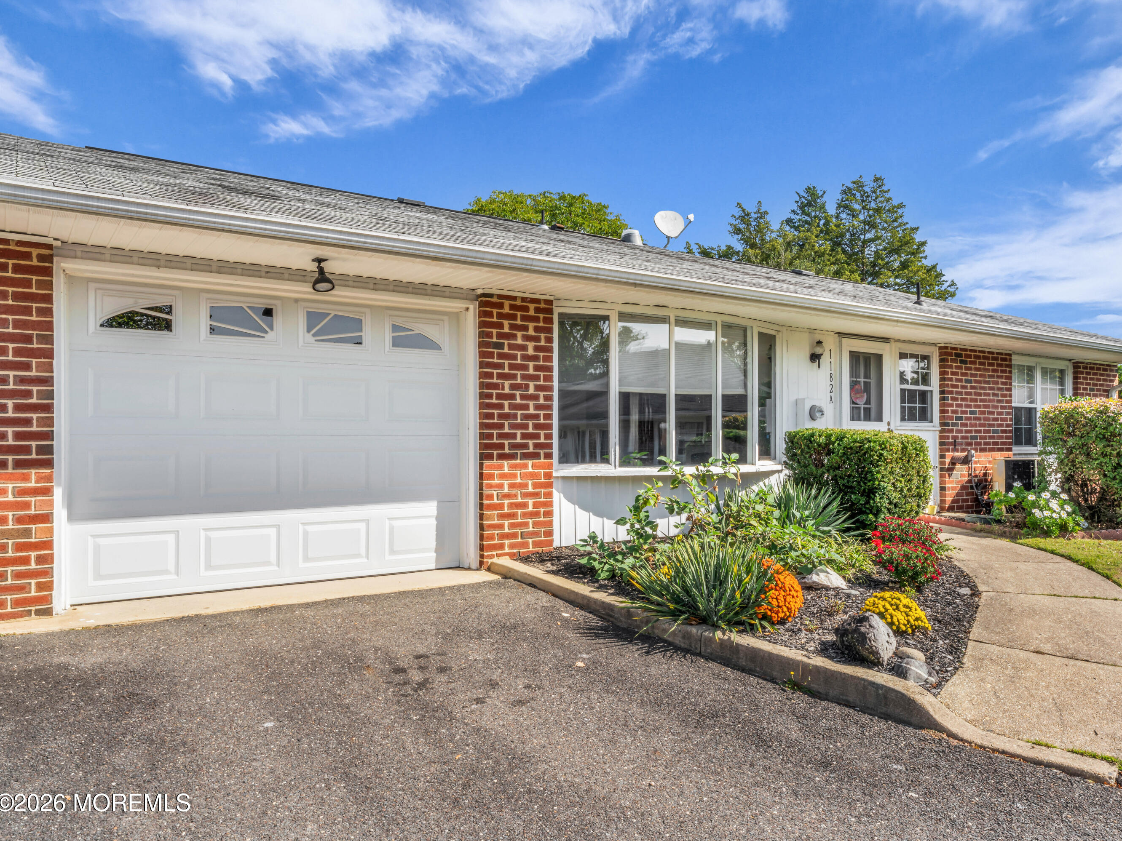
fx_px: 843
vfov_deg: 53.1
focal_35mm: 26
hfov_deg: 67.1
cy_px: 420
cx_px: 626
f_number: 22
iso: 100
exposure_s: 1/15
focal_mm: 24
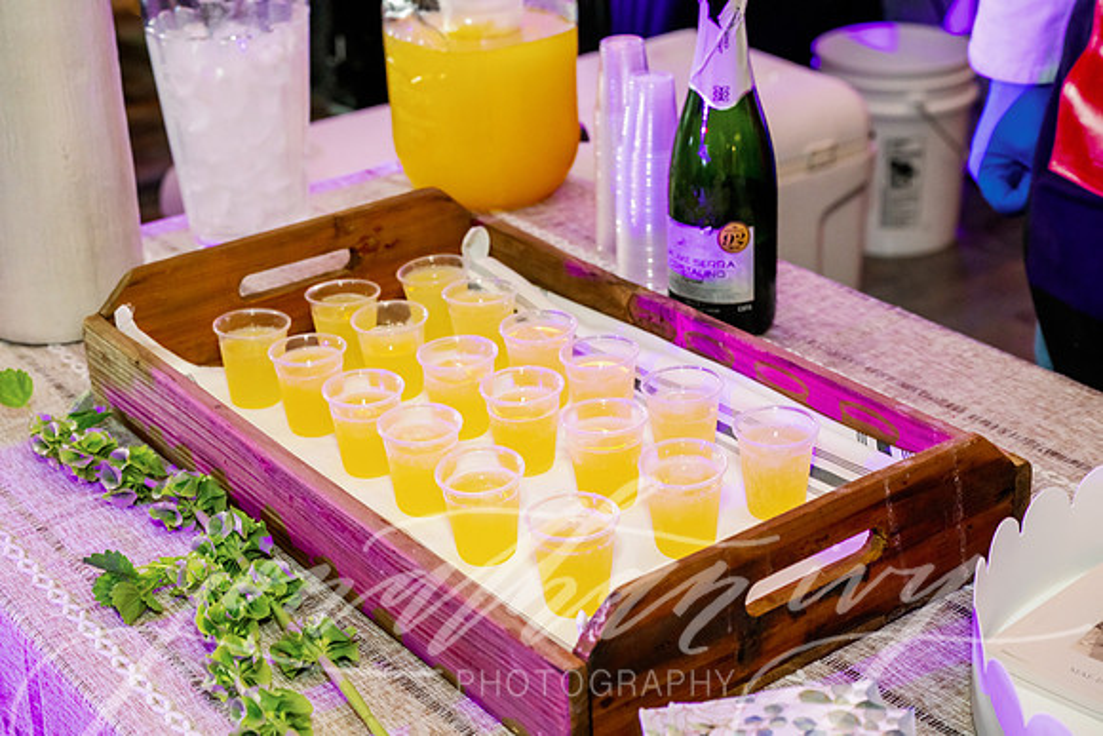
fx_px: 1961
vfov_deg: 21.3
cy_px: 368
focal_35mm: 64
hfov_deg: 31.4
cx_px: 552
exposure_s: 1/100
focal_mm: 64
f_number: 6.3
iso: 2000
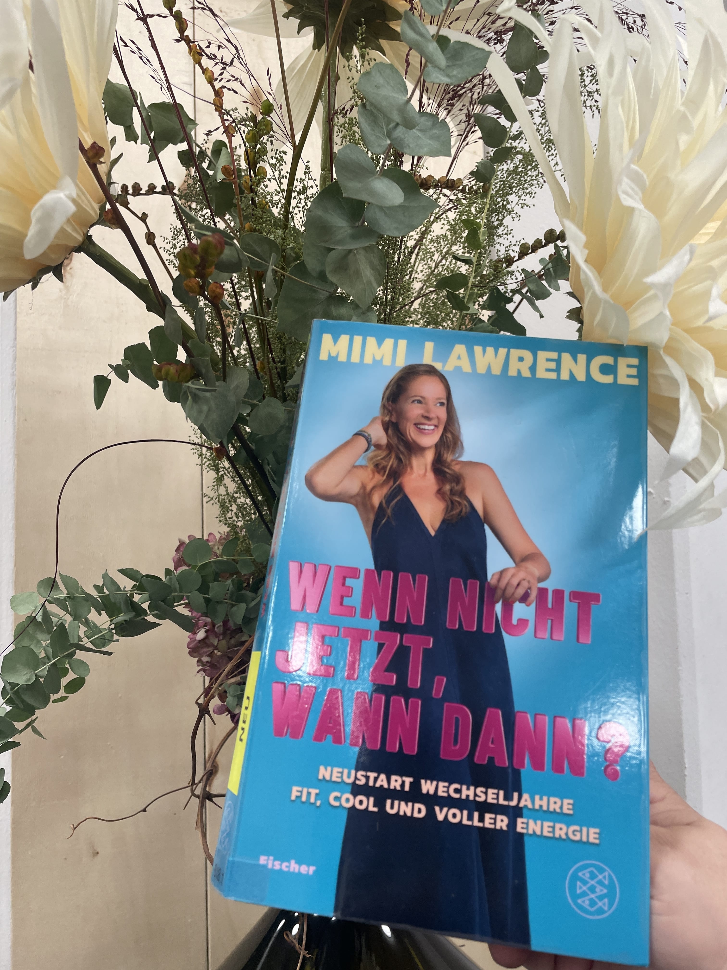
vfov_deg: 67.3
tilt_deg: +2.9
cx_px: 364
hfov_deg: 53.1
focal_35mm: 26
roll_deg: +2.3
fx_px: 728
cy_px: 485
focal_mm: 4.2
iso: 64
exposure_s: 1/118
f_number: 1.6
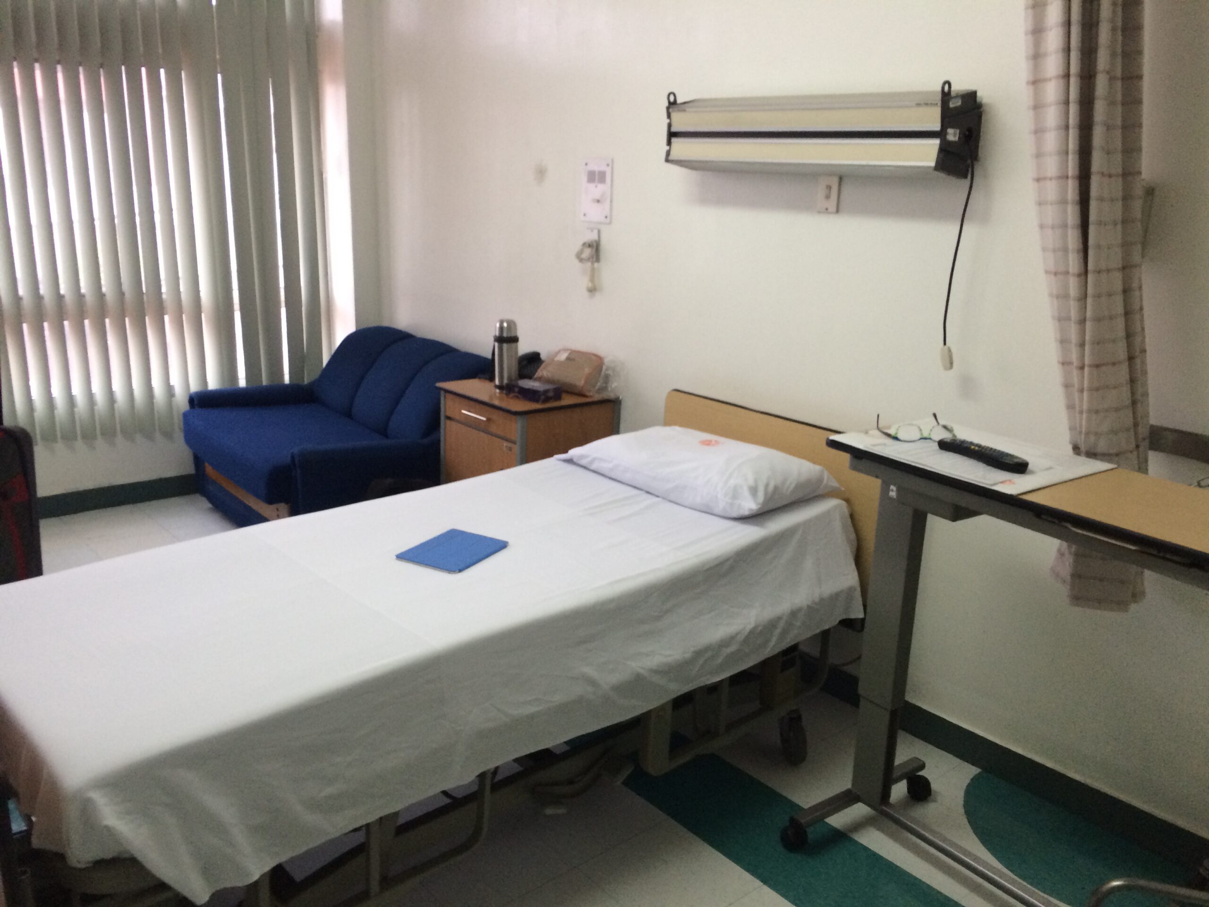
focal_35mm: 29
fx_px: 1013
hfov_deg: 61.7
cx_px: 604
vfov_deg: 48.2
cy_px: 454
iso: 160
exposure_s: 1/30
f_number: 2.2
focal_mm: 4.15
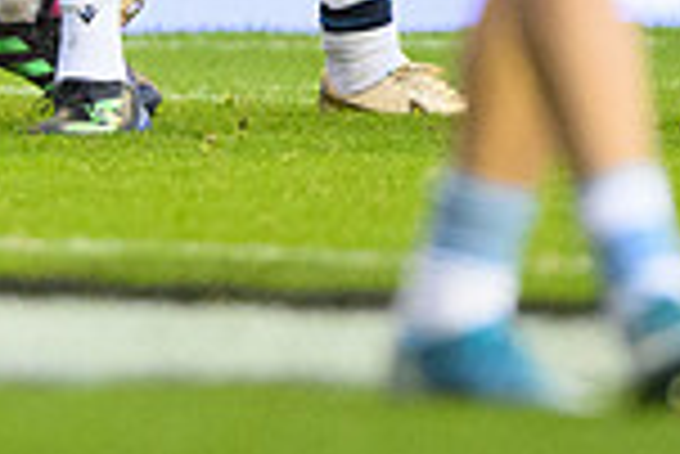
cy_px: -432
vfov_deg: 0.6
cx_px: -265
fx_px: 42994
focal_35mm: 2274
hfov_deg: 0.9
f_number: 3.5
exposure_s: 1/1000
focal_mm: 400
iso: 5000
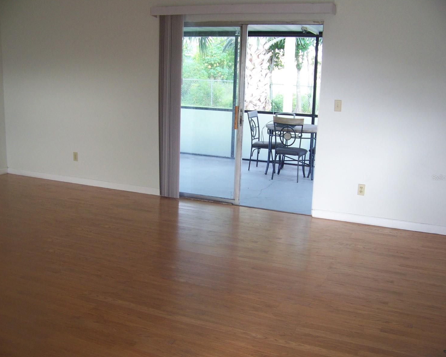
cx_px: 219
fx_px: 502
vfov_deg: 39.2
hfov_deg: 47.9
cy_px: 177
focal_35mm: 38
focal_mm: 5.85
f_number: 2.8
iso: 125
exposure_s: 1/30
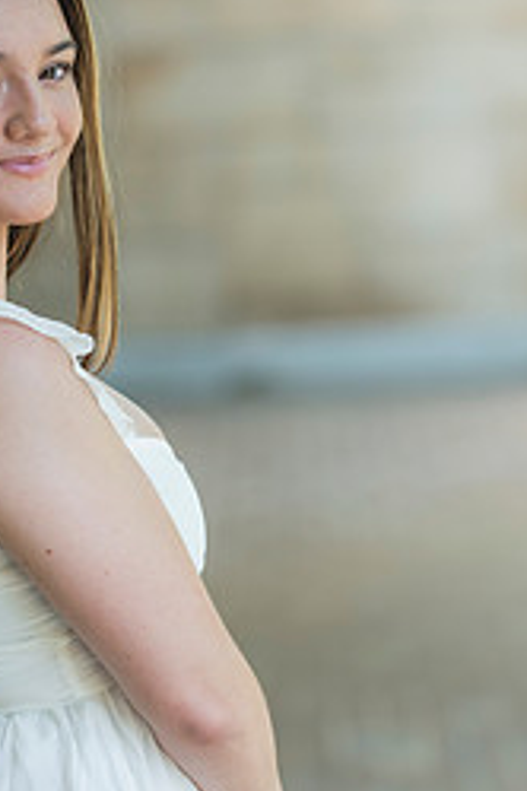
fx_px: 4172
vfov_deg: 10.8
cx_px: 124
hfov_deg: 7.2
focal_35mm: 190
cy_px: 375
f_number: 2.8
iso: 320
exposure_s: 1/400
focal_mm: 105
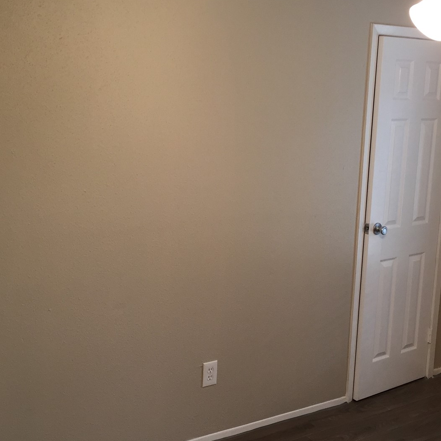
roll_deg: -3.0
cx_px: 289
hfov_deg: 33.8
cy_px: 236
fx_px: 721
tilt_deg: -12.6
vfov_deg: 34.0
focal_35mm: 50
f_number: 2.2
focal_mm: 4.15
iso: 64
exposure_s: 1/30
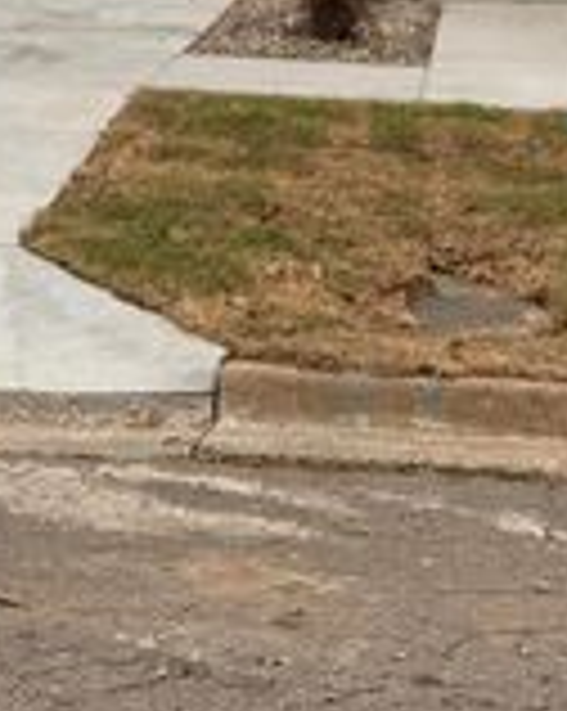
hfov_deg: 15.1
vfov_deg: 17.5
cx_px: 630
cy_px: -344
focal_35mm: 99
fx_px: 2081
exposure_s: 1/649
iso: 80
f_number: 1.78
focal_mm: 6.76
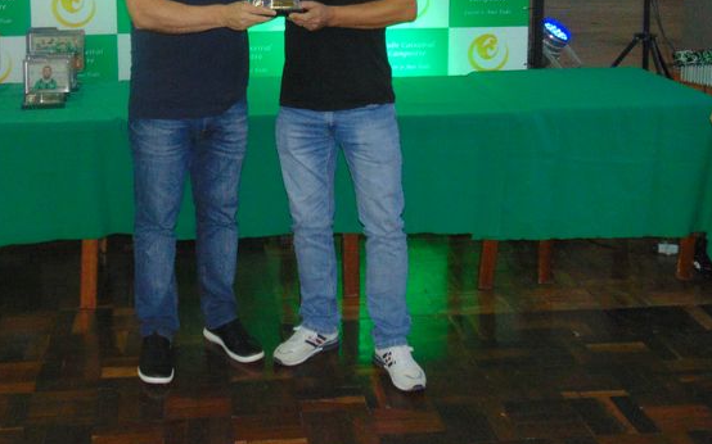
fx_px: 951
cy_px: 6
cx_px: 262
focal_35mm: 49
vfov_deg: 25.1
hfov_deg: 40.7
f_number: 3
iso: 200
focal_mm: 4.5
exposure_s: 1/30
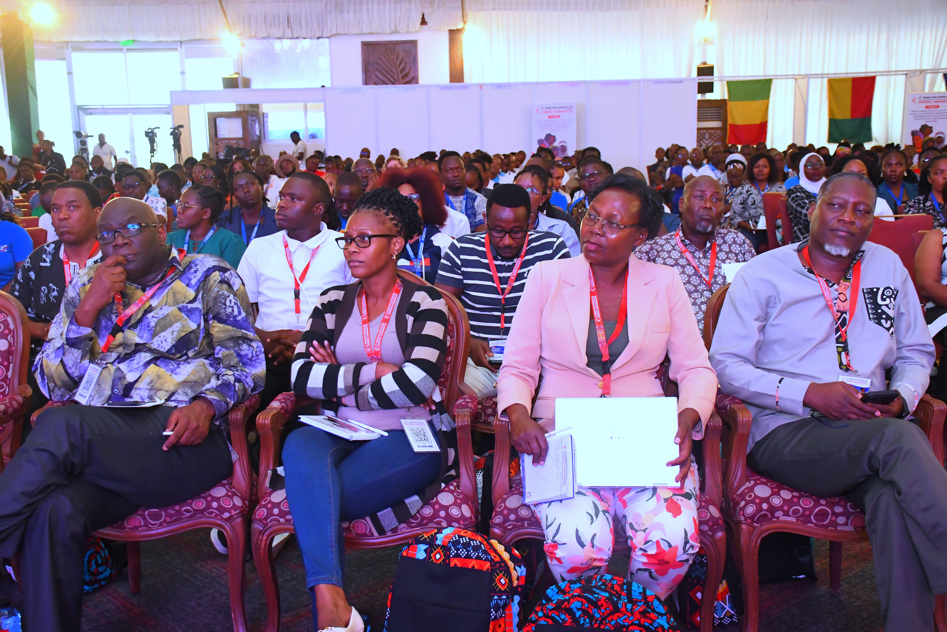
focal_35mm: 39
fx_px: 1026
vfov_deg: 34.2
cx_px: 474
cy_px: 316
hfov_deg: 49.6
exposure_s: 1/80
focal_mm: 26
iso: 4000
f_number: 5
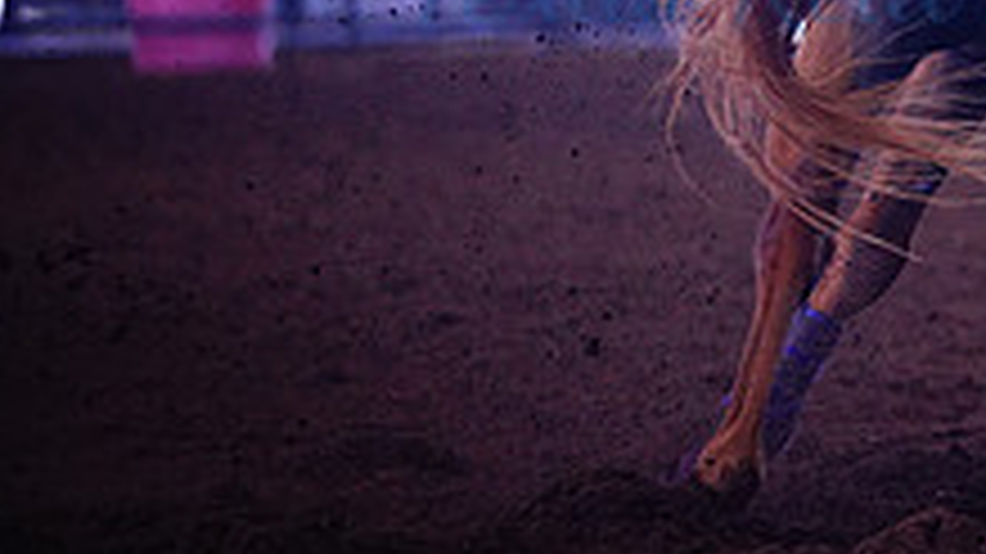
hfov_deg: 5.3
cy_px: -259
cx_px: 1229
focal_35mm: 405
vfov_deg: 3.0
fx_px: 10585
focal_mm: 146
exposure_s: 1/1250
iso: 3200
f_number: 2.8
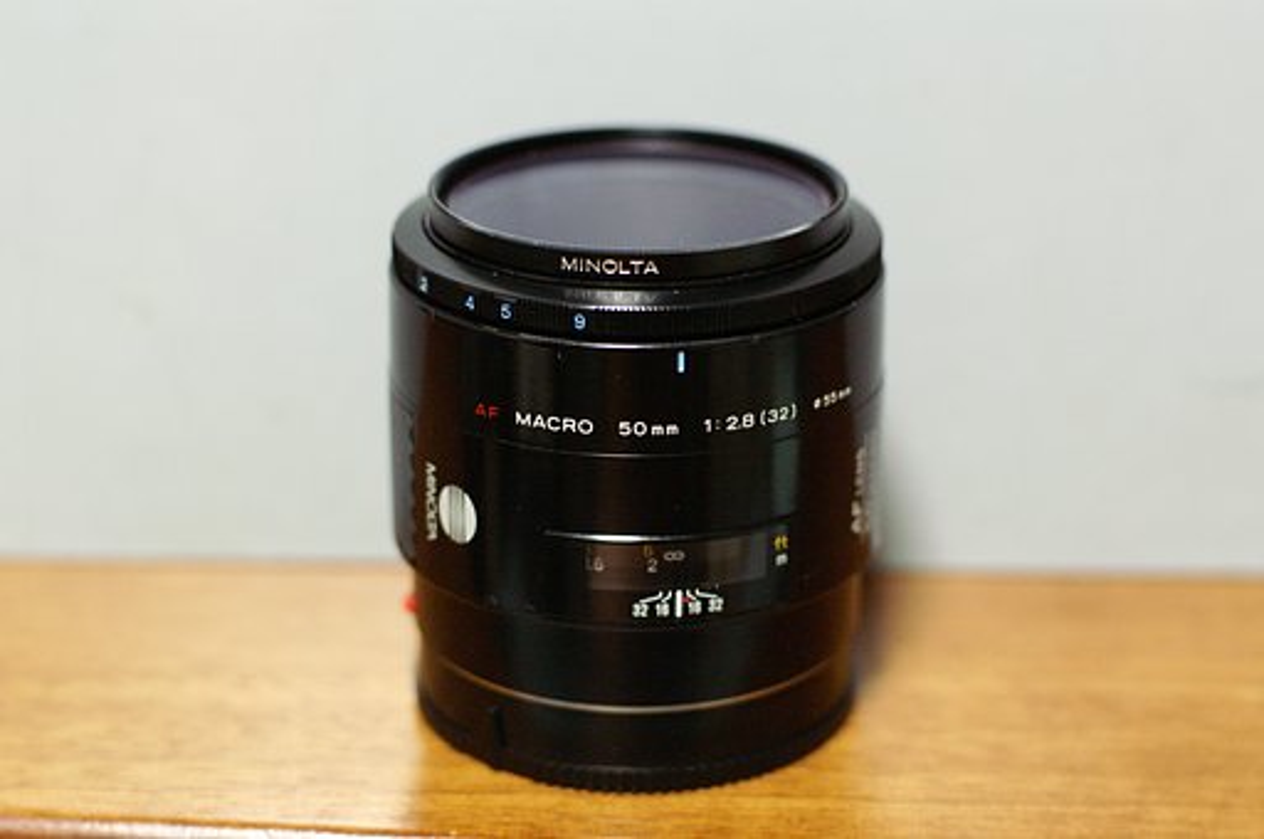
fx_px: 2630
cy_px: 420
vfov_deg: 18.1
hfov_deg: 27.0
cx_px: 632
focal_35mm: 75
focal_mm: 50
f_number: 2.8
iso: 1600
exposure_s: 1/25
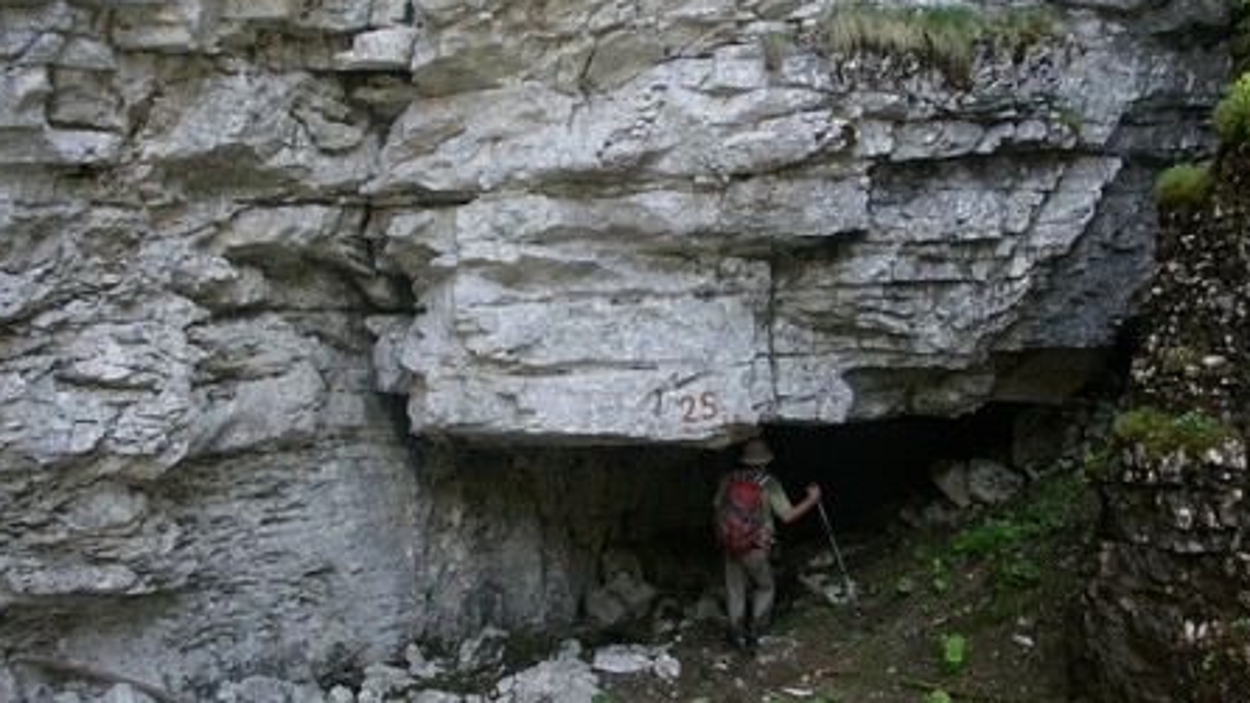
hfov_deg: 46.3
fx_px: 1459
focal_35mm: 44
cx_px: 715
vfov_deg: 26.9
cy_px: 485
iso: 100
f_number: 2.8
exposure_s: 1/50
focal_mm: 7.89
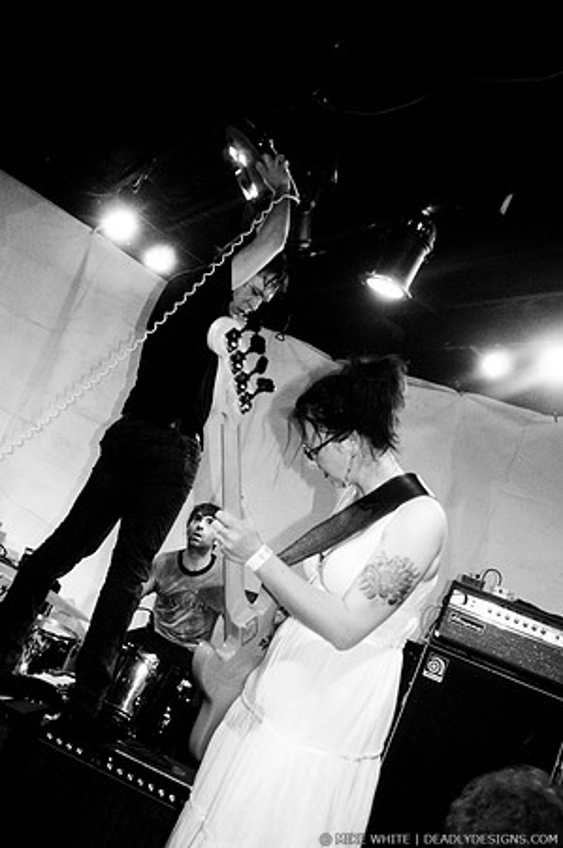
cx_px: 282
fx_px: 705
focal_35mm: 30
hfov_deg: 43.5
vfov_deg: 62.0
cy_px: 424
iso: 1250
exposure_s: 1/40
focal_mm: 20
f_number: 2.8
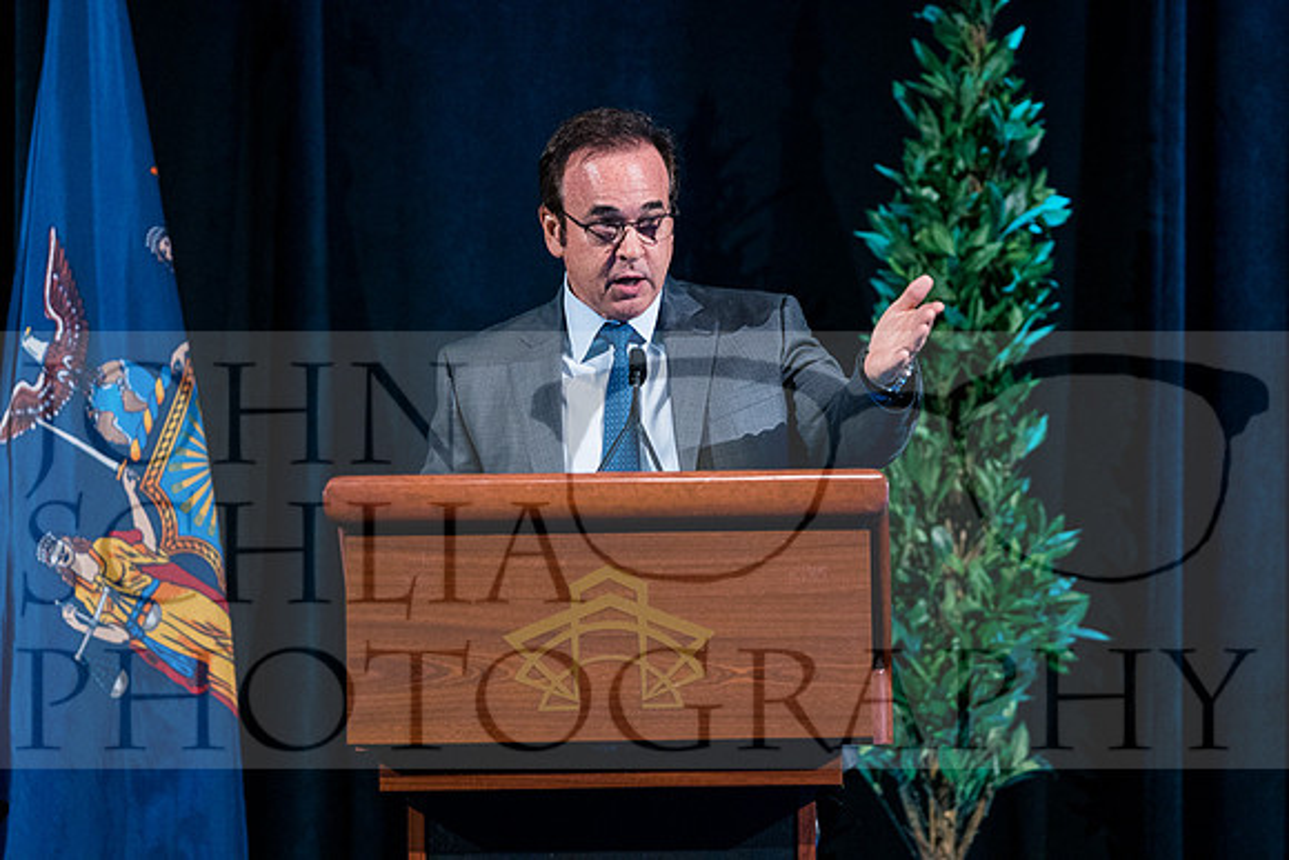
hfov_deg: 9.1
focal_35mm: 225
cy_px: 430
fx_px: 8058
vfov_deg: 6.1
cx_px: 644
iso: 3200
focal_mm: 150
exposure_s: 1/125
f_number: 3.5
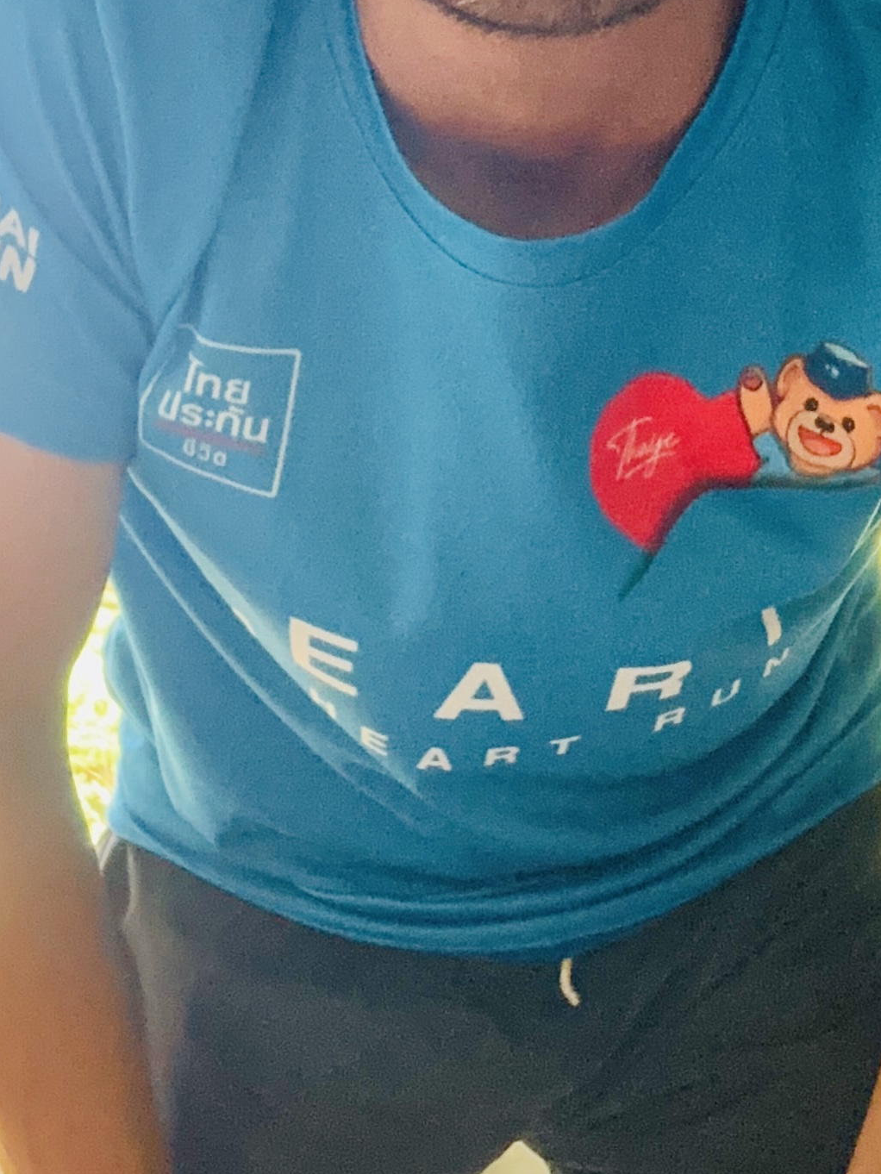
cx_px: 542
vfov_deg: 28.0
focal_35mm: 68
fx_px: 2307
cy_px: 232
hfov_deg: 21.6
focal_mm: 2.69
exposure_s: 1/60
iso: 250
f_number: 1.9
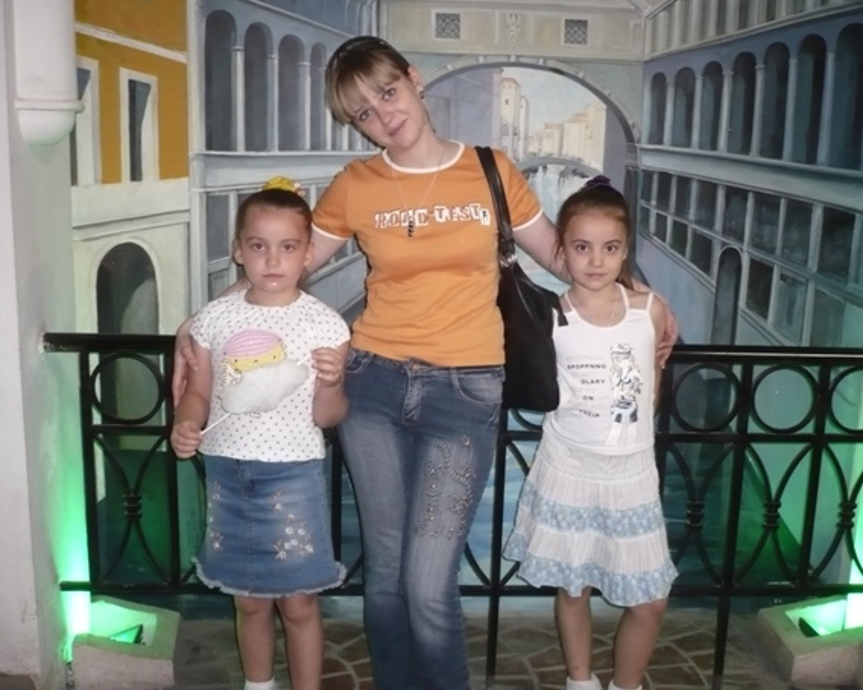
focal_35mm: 38
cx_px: 445
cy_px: 346
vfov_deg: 39.1
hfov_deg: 47.9
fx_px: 970
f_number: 2.8
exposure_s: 1/30
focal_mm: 5.8
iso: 250
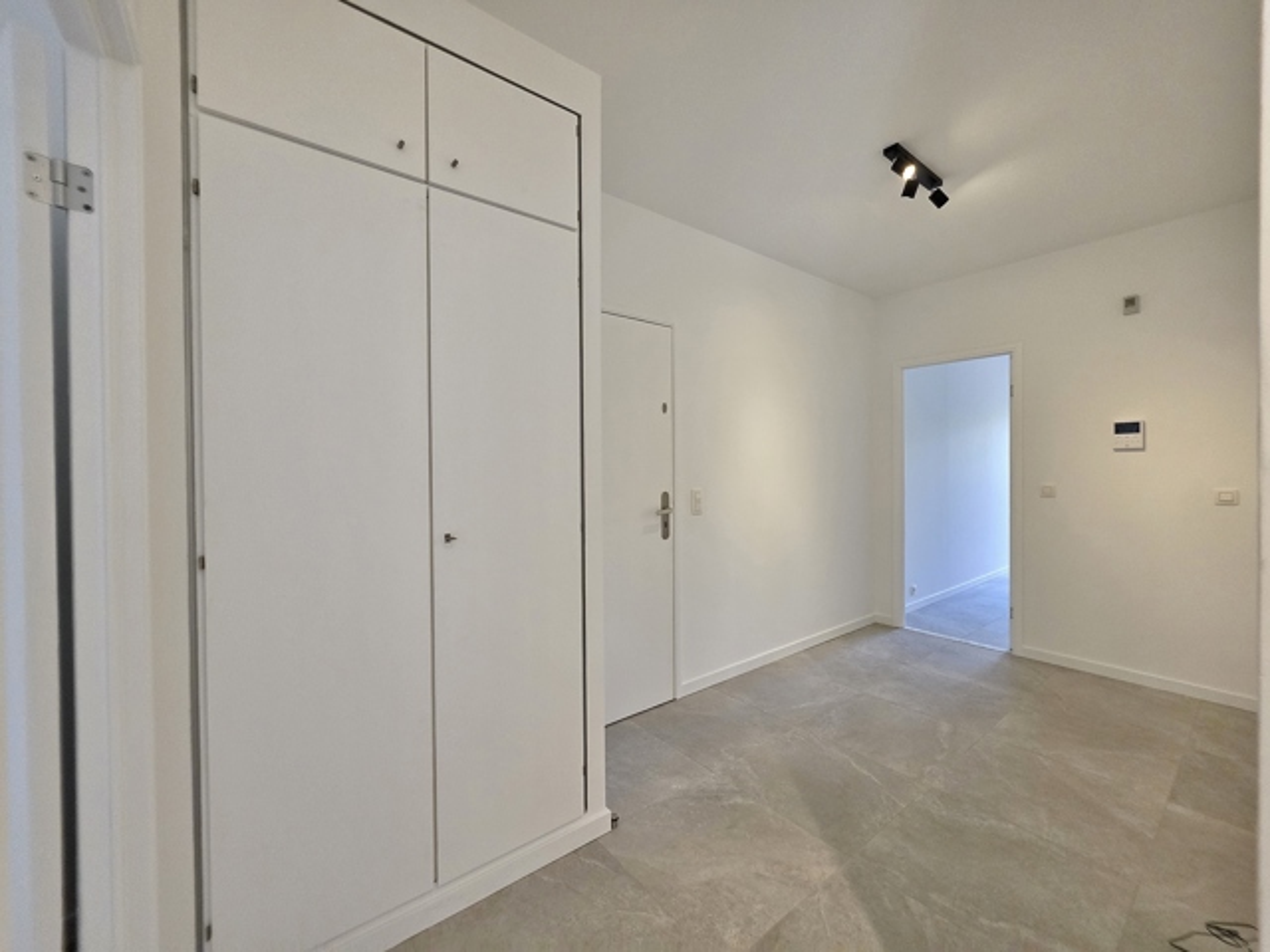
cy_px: 476
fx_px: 477
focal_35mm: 13
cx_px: 635
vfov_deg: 89.9
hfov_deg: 106.2
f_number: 1.9
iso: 250
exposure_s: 1/359
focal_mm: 2.2
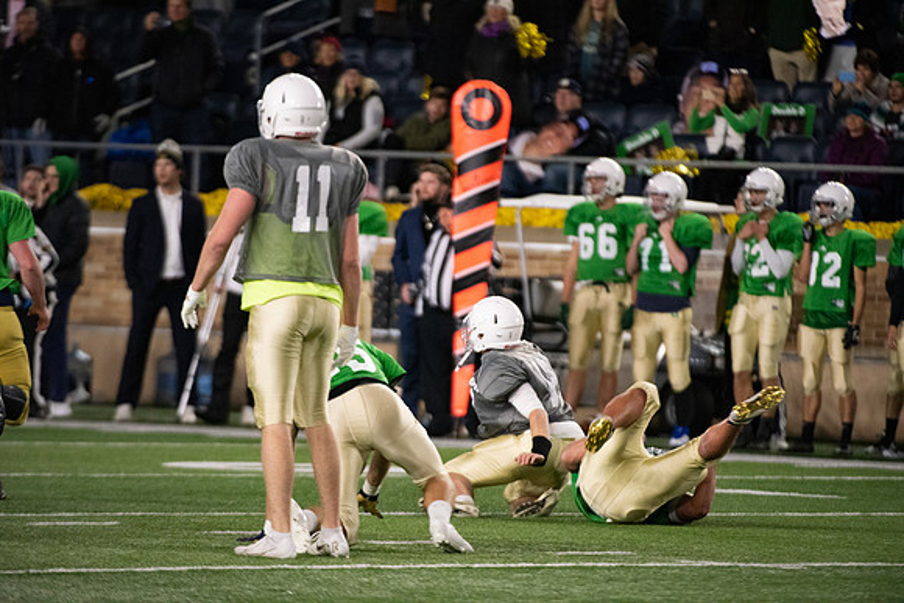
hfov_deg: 5.2
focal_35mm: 400
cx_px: 452
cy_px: 302
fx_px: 10046
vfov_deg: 3.4
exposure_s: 1/500
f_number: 4.5
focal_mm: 400
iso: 5000
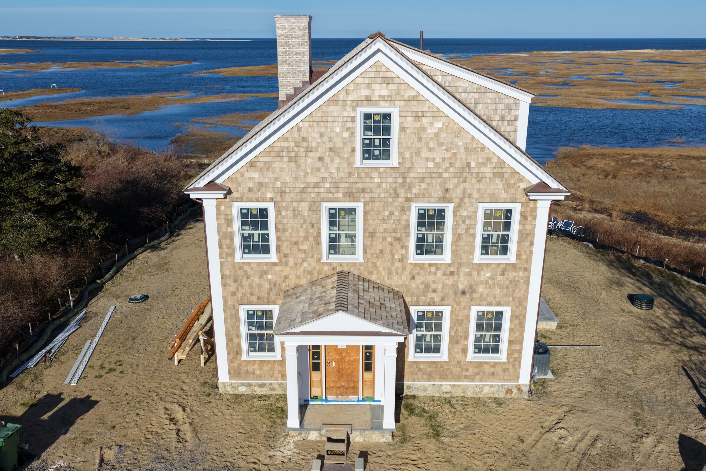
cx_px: 353
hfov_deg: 65.5
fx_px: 549
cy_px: 236
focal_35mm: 28
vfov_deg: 46.4
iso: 160
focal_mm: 14.45
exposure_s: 1/3200
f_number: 2.8
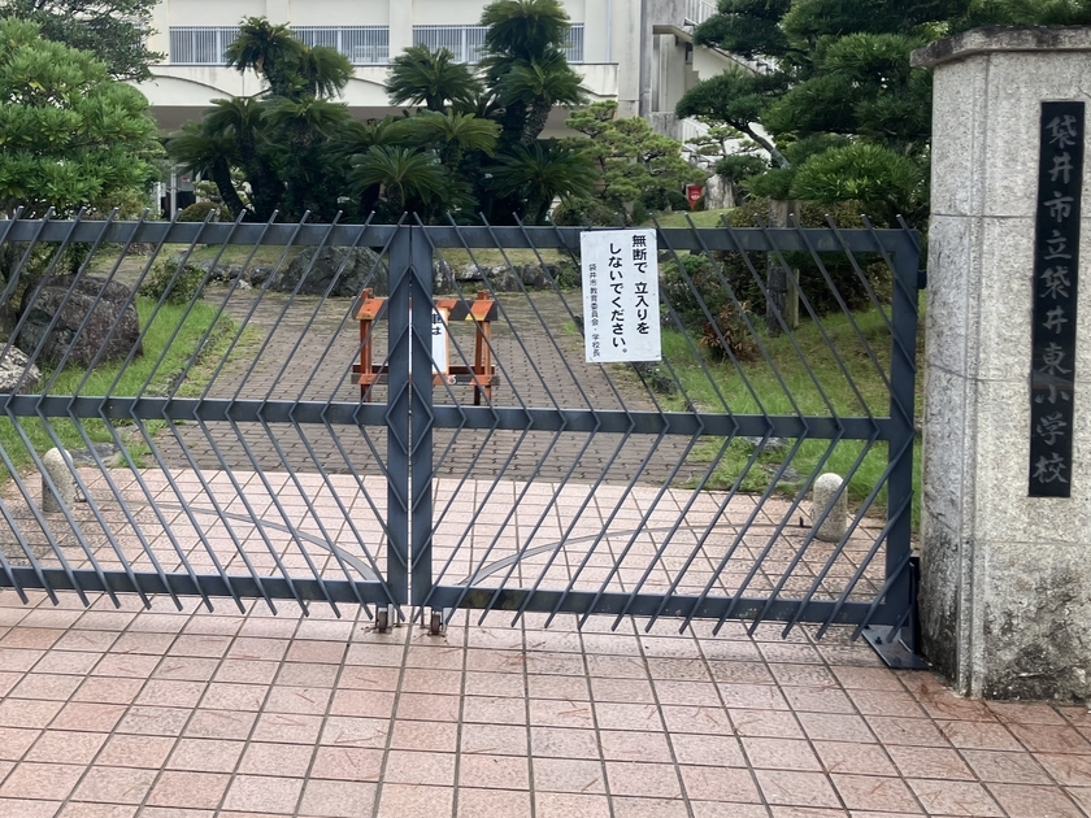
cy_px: 286
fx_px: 1261
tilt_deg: -3.7
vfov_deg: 35.7
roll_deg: -2.5
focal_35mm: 40
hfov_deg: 46.1
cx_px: 371
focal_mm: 3.99
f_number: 1.8
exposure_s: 1/254
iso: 25
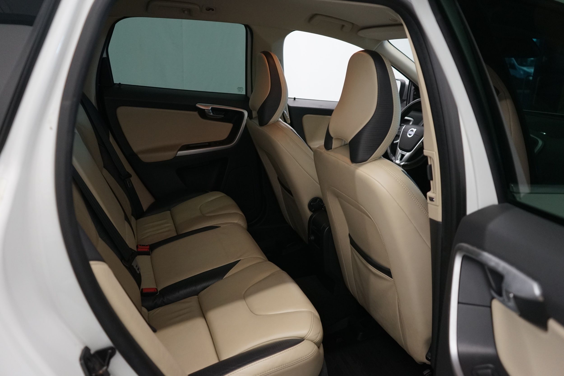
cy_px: 188
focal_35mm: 28
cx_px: 282
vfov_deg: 46.4
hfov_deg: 65.5
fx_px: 439
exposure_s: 1/160
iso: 2000
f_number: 3.5
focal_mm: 28
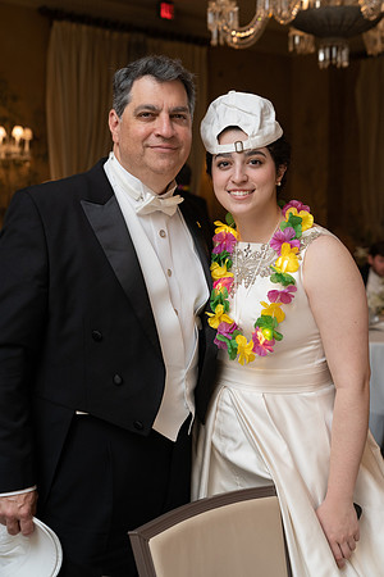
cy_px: 288
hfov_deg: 24.6
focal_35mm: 55
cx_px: 192
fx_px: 880
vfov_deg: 36.2
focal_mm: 55
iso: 1600
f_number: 4
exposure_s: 1/80
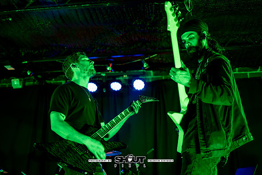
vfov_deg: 27.0
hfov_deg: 39.6
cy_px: 88
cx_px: 131
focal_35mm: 50
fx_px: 364
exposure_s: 1/160
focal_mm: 50
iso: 1000
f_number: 2
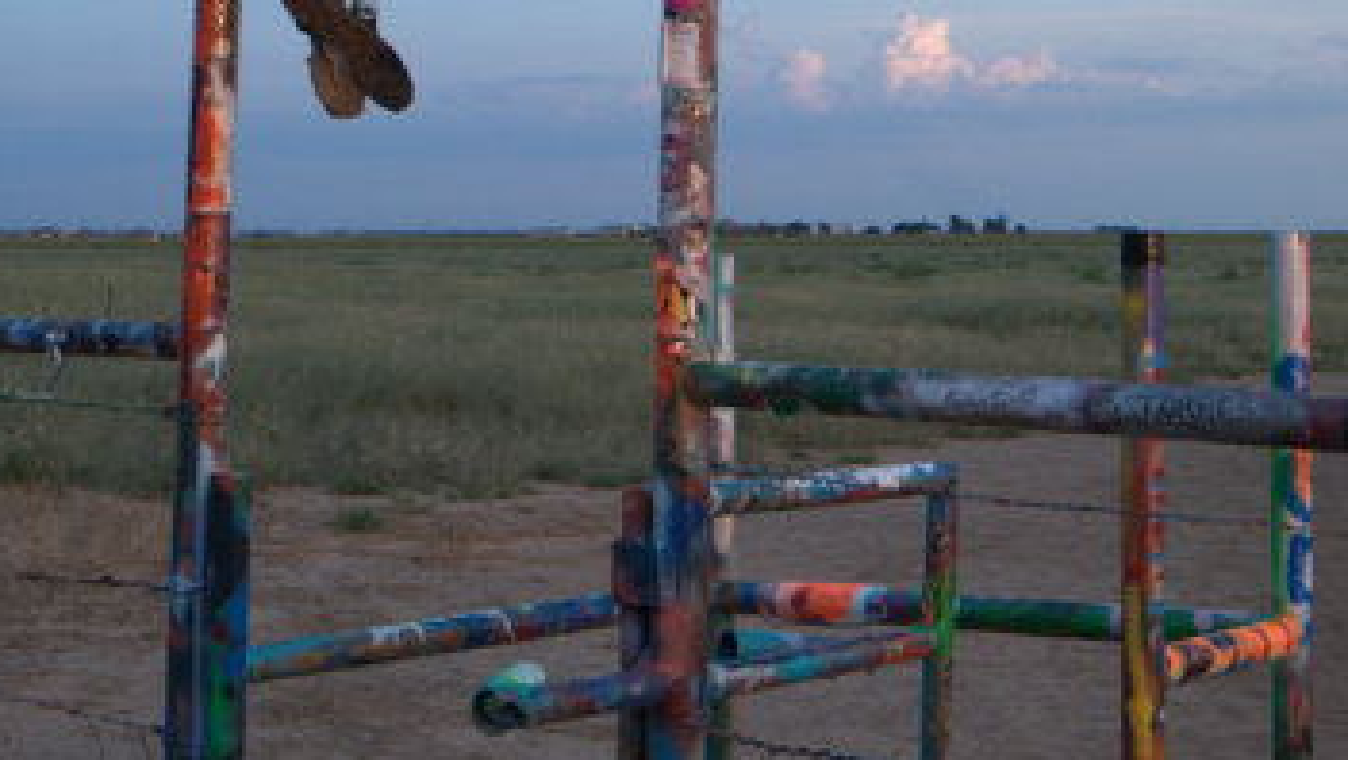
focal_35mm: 86
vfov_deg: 14.0
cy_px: 154
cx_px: 565
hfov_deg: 24.7
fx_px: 3076
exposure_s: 1/250
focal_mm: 24
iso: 400
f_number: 3.8
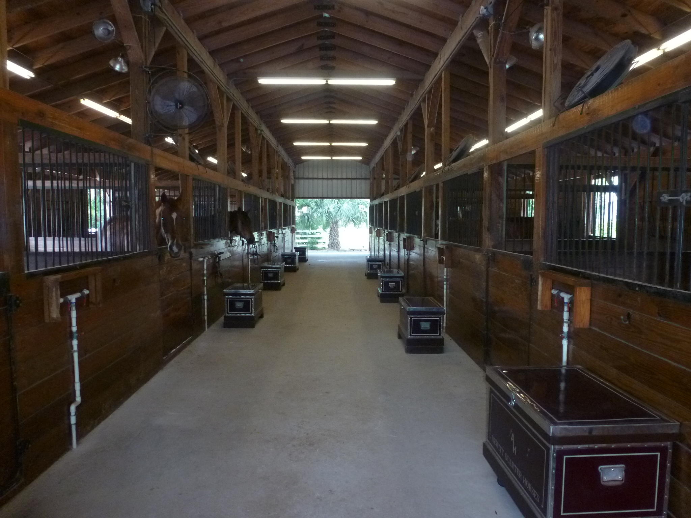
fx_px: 479
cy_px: 259
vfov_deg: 56.8
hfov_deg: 71.6
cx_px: 346
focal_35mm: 24
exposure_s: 1/60
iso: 320
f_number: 3.3
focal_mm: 4.3
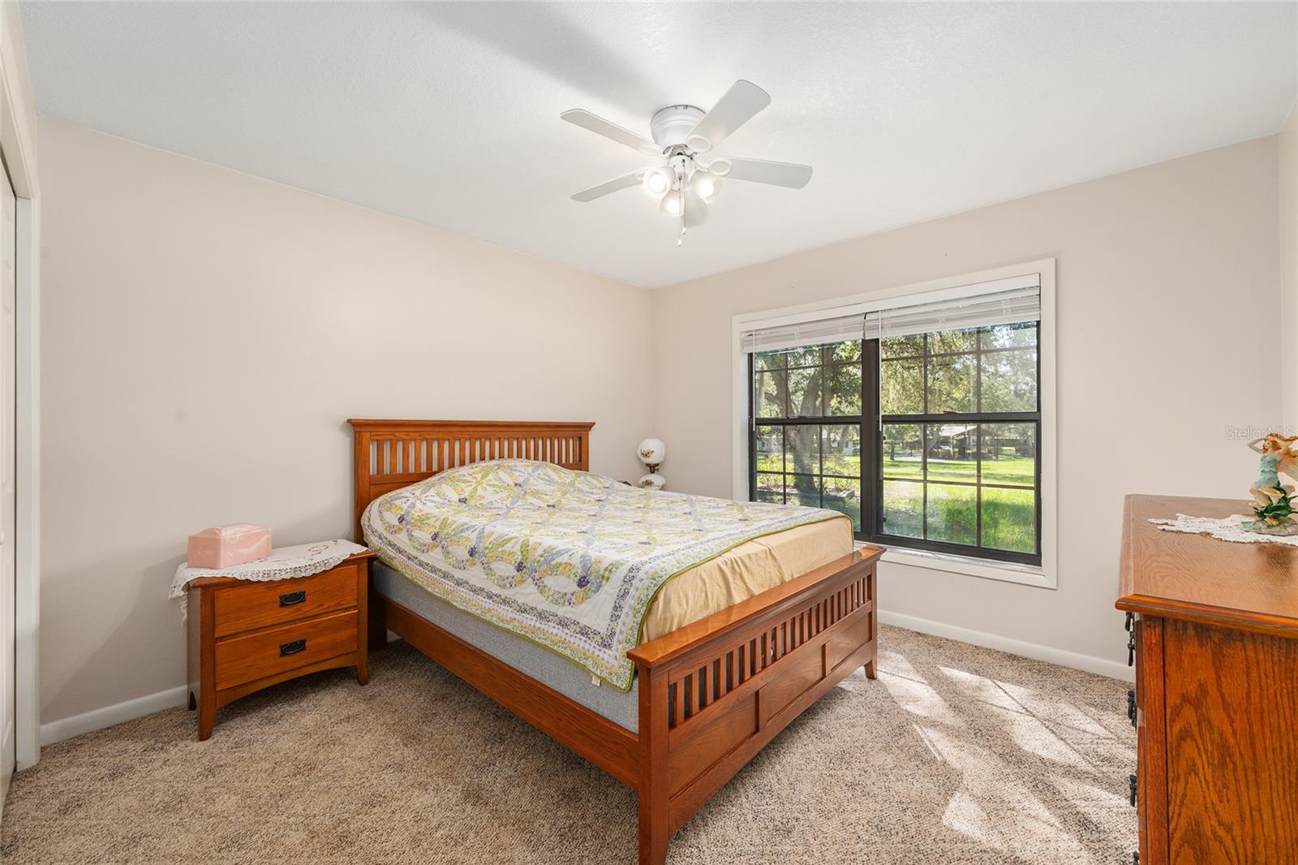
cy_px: 432
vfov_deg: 81.2
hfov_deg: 104.3
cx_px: 649
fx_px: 505
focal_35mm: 14
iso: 500
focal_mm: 14
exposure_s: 1/8
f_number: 8
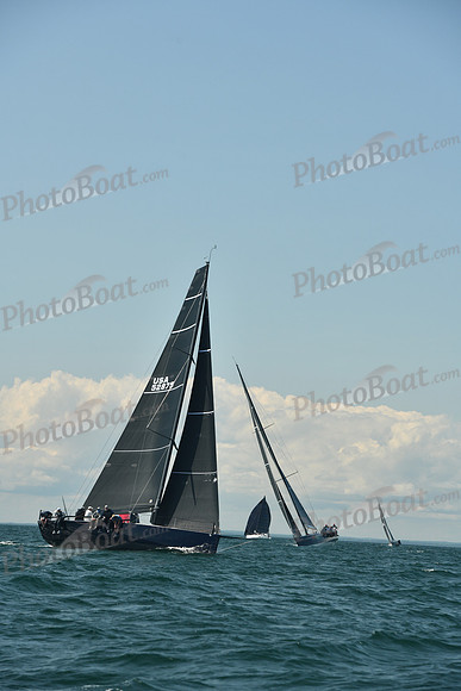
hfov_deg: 10.6
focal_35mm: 130
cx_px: 230
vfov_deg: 15.8
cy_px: 346
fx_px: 2495
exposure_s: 1/640
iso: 320
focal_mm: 130
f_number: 7.1
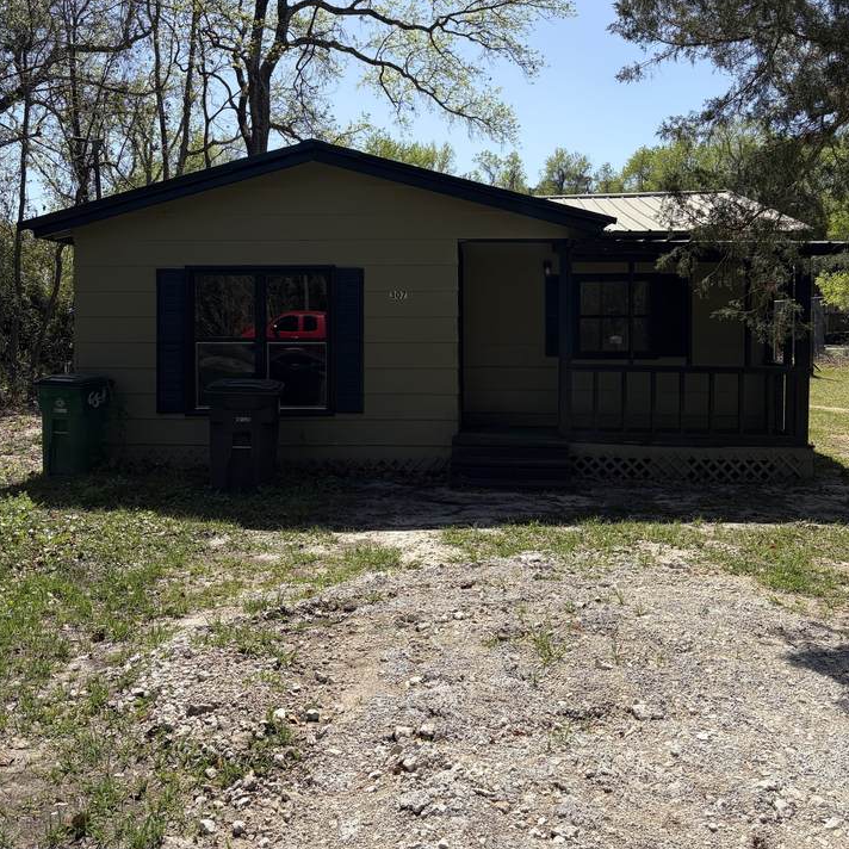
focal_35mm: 31
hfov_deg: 52.5
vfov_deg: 52.1
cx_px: 423
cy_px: 334
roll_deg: +0.2
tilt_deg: -0.2
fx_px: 860
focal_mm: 5.96
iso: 64
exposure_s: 1/4950
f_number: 1.6
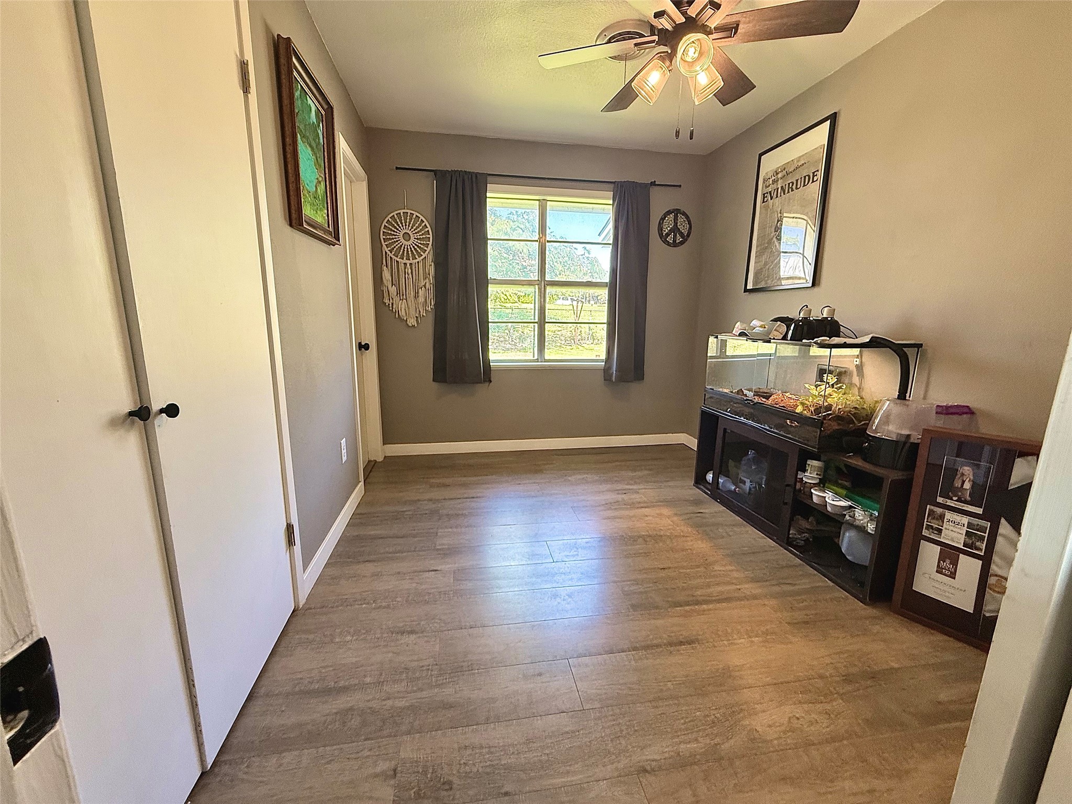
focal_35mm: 14
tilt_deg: -11.0
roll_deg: -0.6
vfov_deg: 85.7
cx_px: 536
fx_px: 434
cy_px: 402
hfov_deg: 102.1
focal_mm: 2.22
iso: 250
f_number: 2.2
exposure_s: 1/99
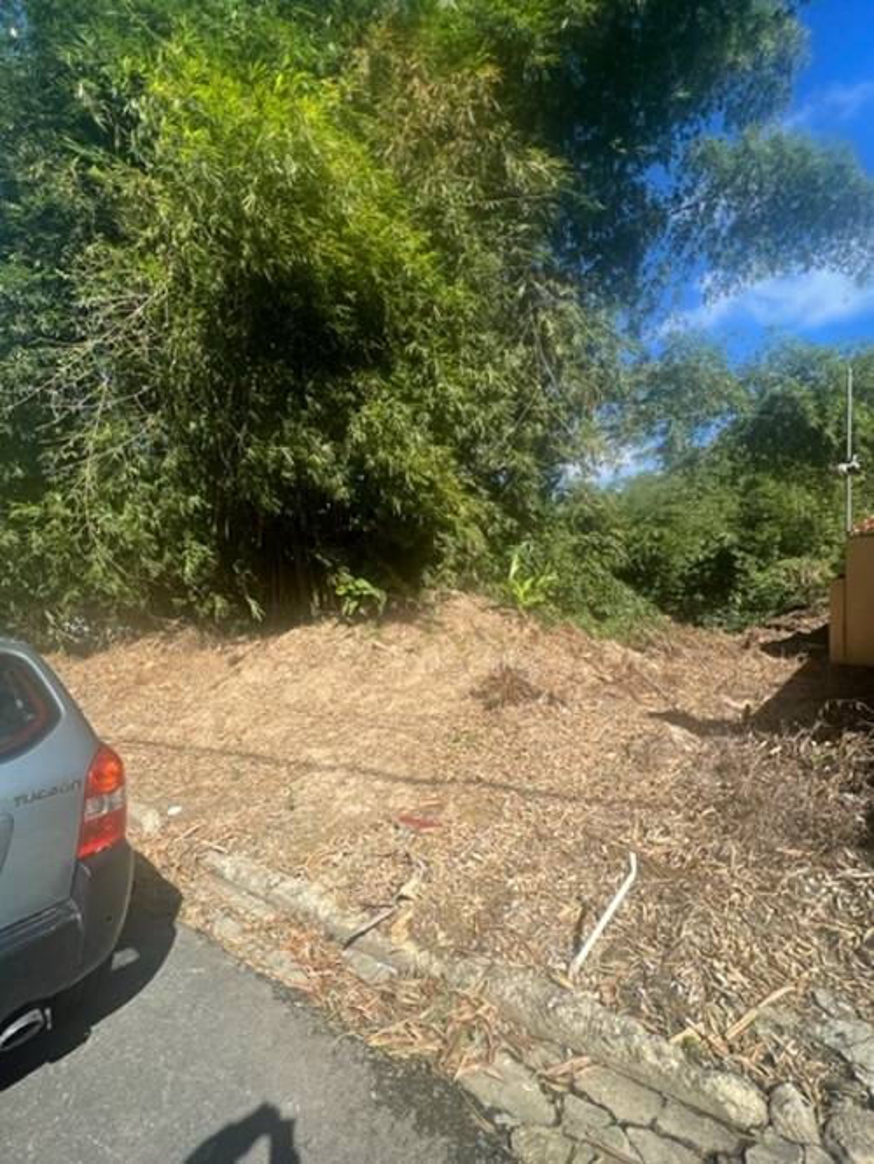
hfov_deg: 90.0
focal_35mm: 13
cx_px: 437
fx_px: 437
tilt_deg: -1.9
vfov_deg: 106.2
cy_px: 582
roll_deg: +1.8
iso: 32
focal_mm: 1.57
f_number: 1.8
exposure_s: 1/1376
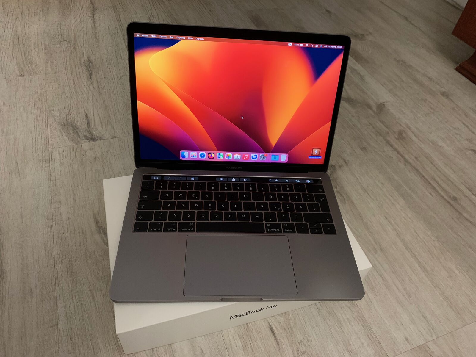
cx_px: 238
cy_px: 178
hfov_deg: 67.3
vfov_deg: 53.1
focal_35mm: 26
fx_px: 358
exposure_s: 1/30
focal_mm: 4.25
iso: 500
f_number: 1.8
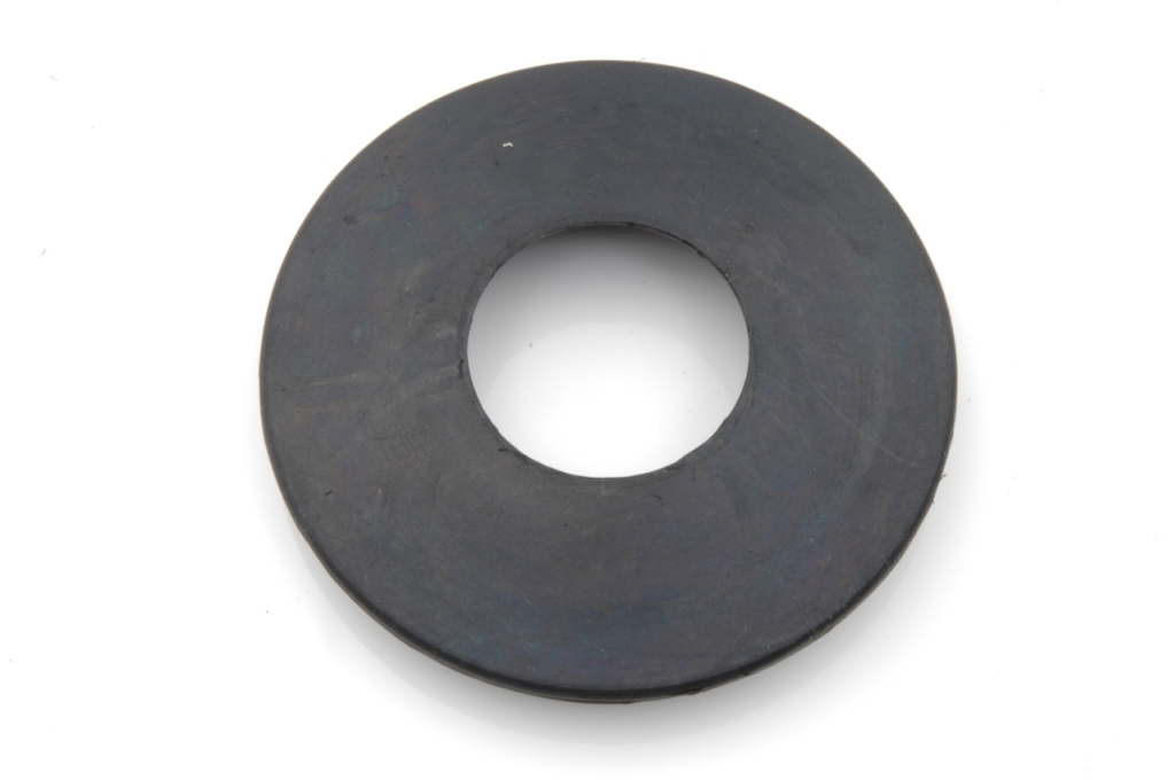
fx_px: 3423
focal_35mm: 105
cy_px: 390
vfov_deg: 13.0
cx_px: 588
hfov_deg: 19.5
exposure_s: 1.3
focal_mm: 70
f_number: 29
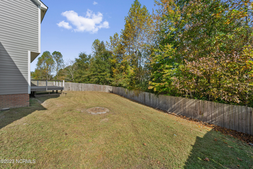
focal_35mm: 14
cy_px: 84
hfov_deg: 104.2
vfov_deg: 81.2
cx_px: 126
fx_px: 98
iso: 80
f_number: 9.5
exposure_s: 1/200
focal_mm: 14
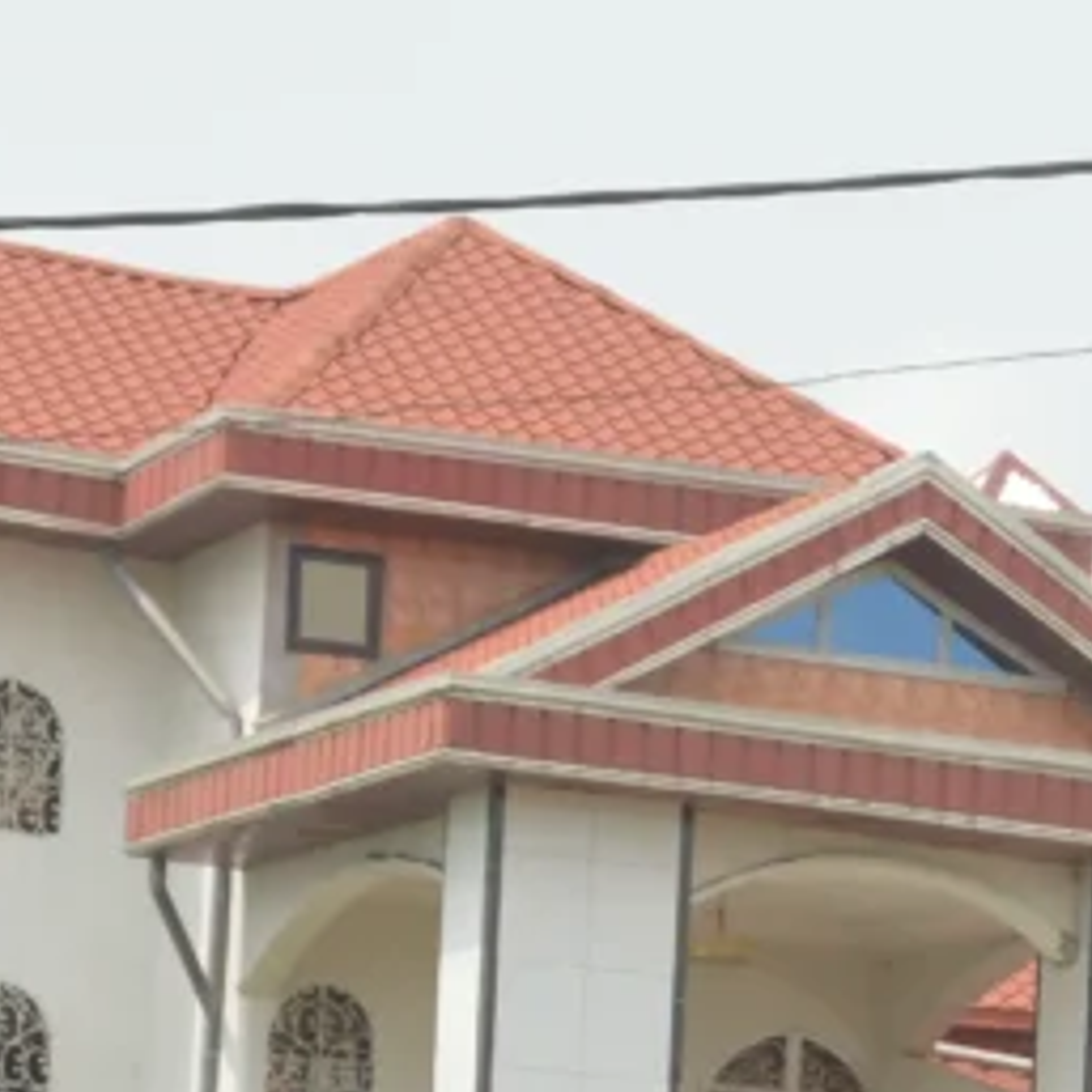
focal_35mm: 213
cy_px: 1217
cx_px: 280
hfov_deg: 8.2
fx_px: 7602
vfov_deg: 8.2
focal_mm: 42
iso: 100
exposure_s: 1/250
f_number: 8
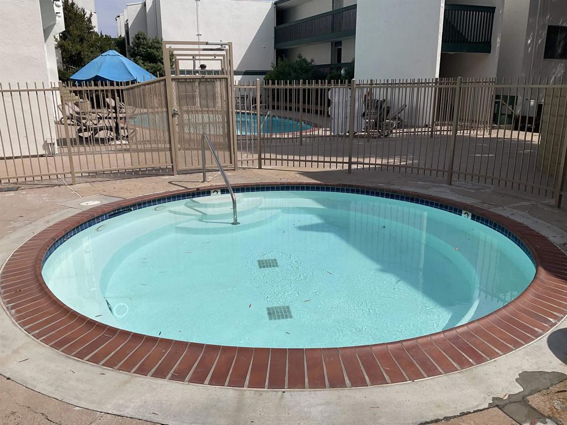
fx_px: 475
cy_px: 212
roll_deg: -0.8
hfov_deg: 61.7
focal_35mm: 29
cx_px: 284
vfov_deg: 48.2
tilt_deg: -16.9
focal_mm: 3
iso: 20
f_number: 1.8
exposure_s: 1/4785
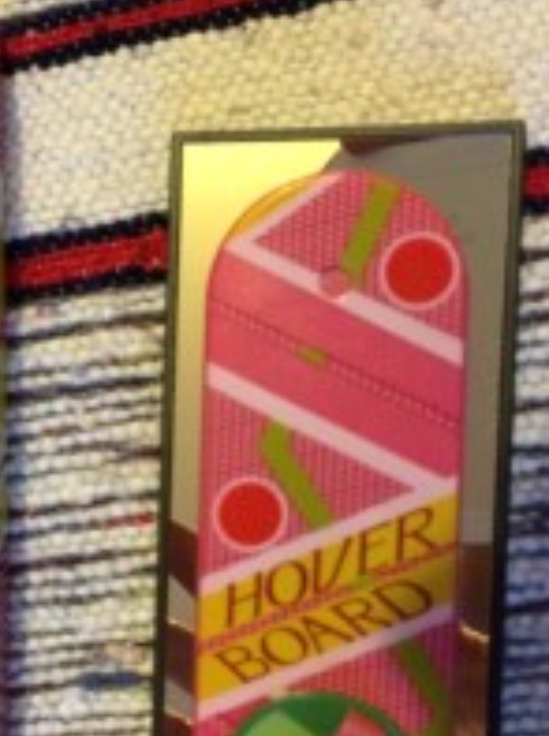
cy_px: 532
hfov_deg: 22.6
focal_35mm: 63
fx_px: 1337
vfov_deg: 30.4
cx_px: 41
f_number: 2.2
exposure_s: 1/17
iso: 320
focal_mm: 4.15
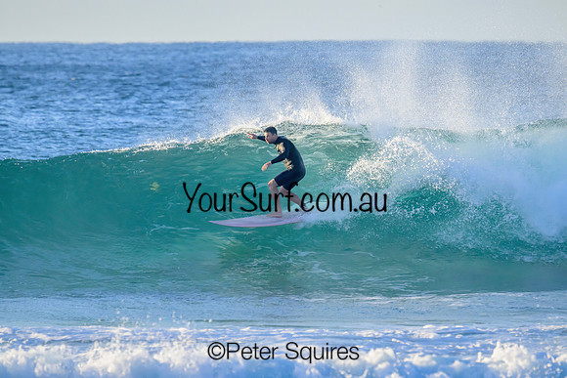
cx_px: 287
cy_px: 187
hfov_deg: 3.4
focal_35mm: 608
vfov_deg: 2.3
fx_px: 9572
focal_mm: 590
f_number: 11
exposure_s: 1/2000
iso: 2800
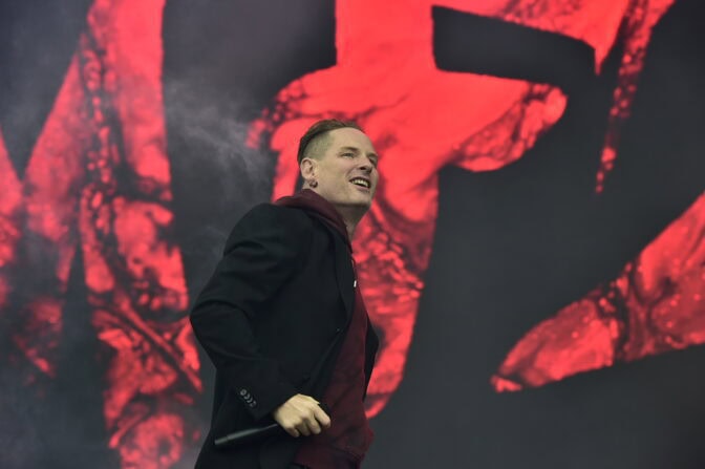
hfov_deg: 16.8
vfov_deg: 11.2
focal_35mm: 122
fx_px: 2387
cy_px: 234
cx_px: 352
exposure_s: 1/640
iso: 800
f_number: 6.3
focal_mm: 122
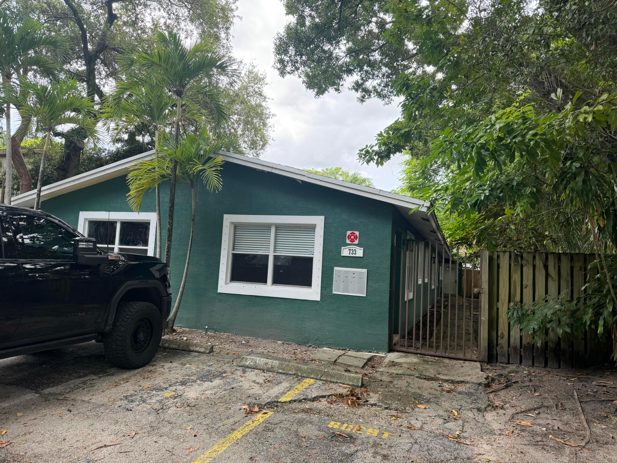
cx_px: 308
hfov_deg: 71.6
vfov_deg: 56.8
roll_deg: -2.8
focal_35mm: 24
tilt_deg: +8.8
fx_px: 428
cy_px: 232
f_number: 1.78
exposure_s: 1/255
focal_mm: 6.76
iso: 80
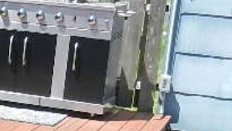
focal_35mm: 136
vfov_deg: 8.8
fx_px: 837
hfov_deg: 14.8
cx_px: -101
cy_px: 150
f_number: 3.5
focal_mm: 4.5
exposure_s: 1/800
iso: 160
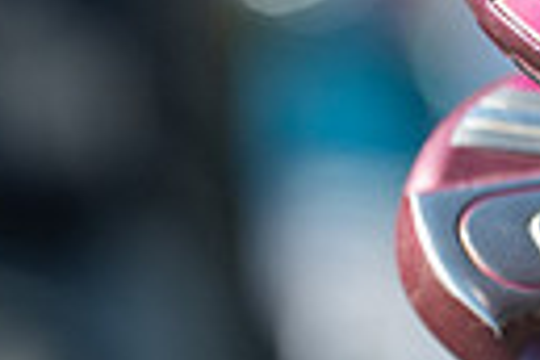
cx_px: 1185
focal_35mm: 1345
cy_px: 170
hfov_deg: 1.5
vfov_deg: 1.0
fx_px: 20173
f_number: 5
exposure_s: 1/1250
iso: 500
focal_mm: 300
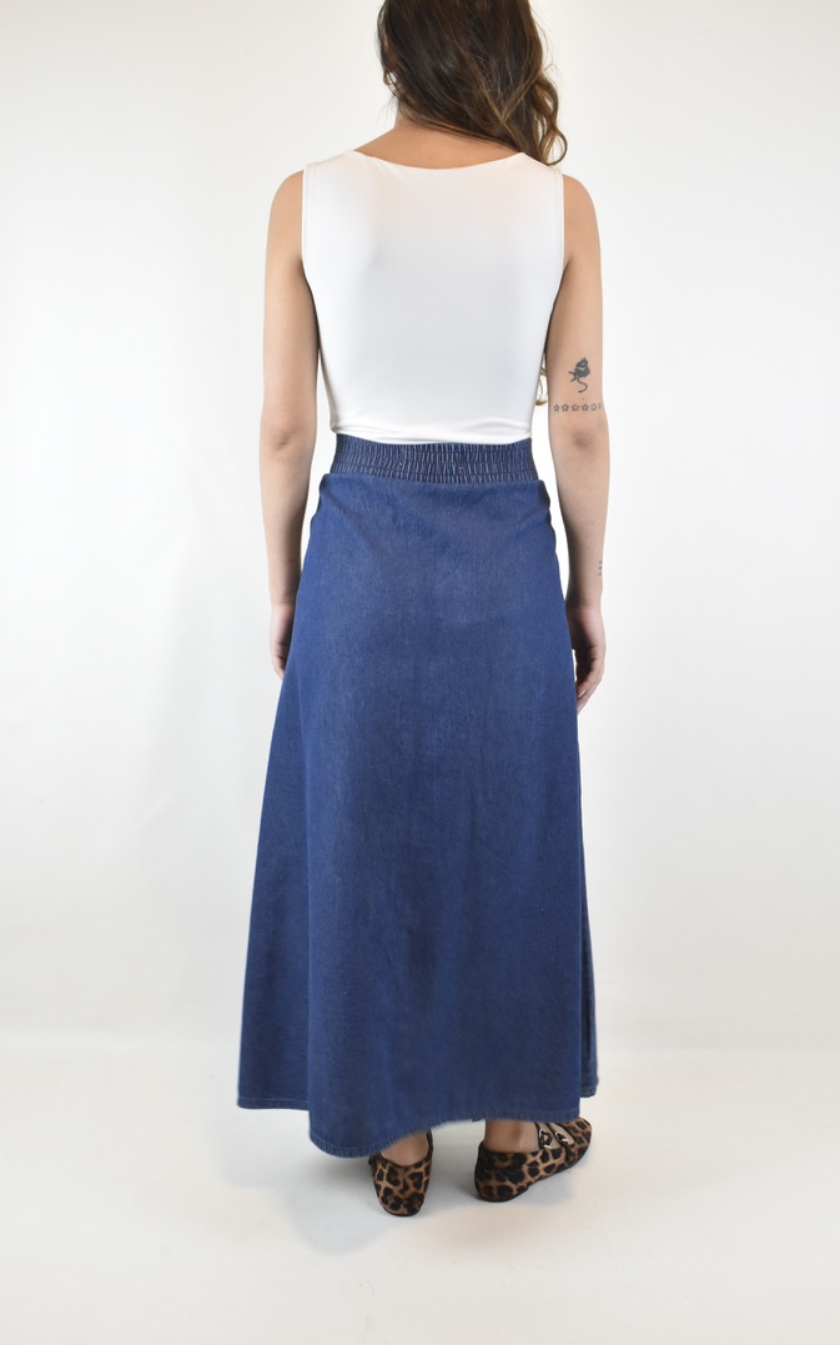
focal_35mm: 37
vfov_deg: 52.8
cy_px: 676
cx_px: 436
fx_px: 1355
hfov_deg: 34.4
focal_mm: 24
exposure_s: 1/20
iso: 1600
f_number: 16
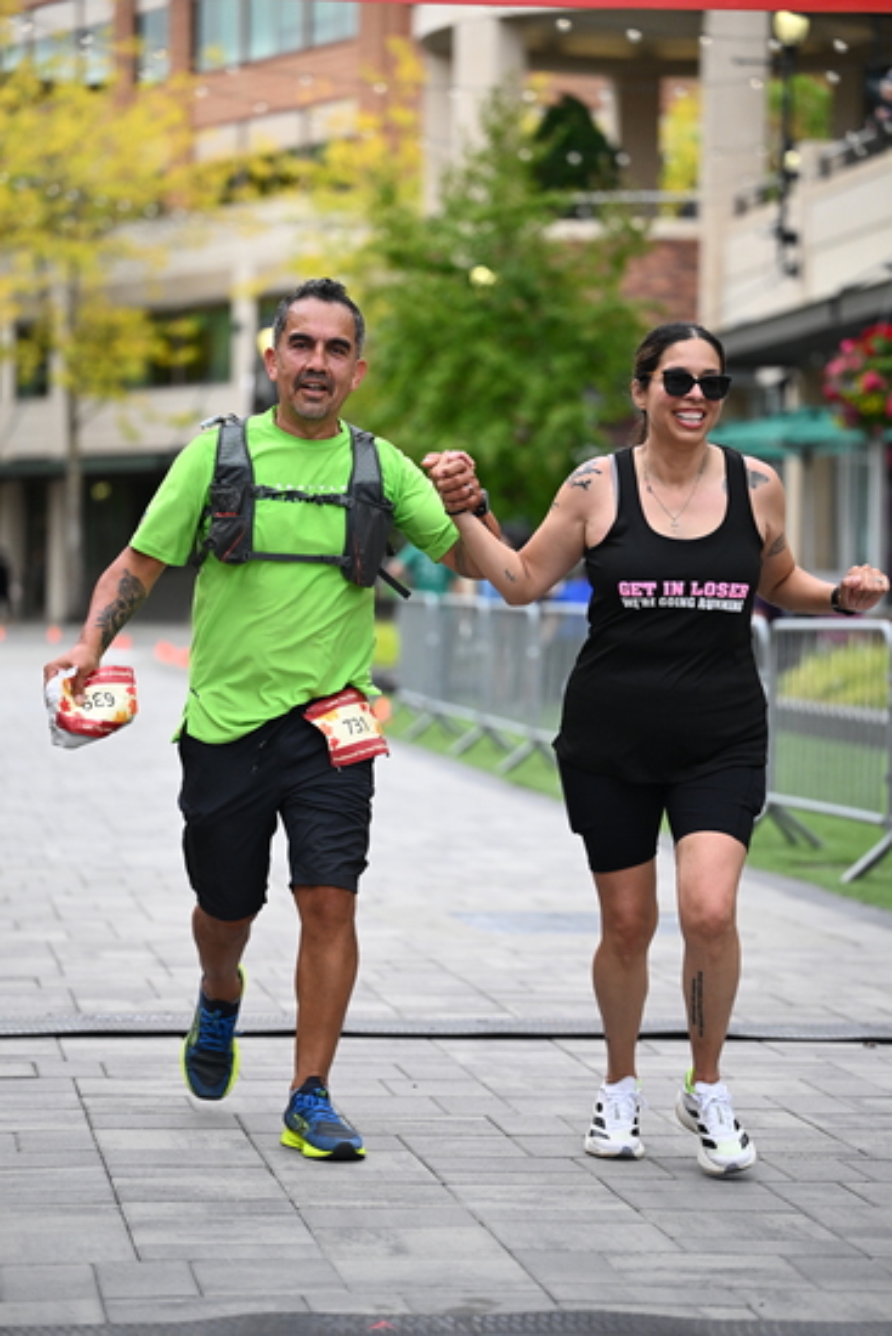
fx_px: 3825
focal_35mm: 103
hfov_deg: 13.3
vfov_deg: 19.8
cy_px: 668
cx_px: 446
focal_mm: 103
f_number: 2.8
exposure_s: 1/5000
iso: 1600
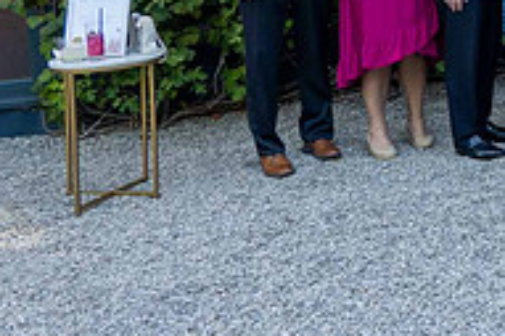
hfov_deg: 22.7
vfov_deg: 17.7
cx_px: 756
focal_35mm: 73
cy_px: -73
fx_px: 1023
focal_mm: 9
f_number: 4
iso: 125
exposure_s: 1/60
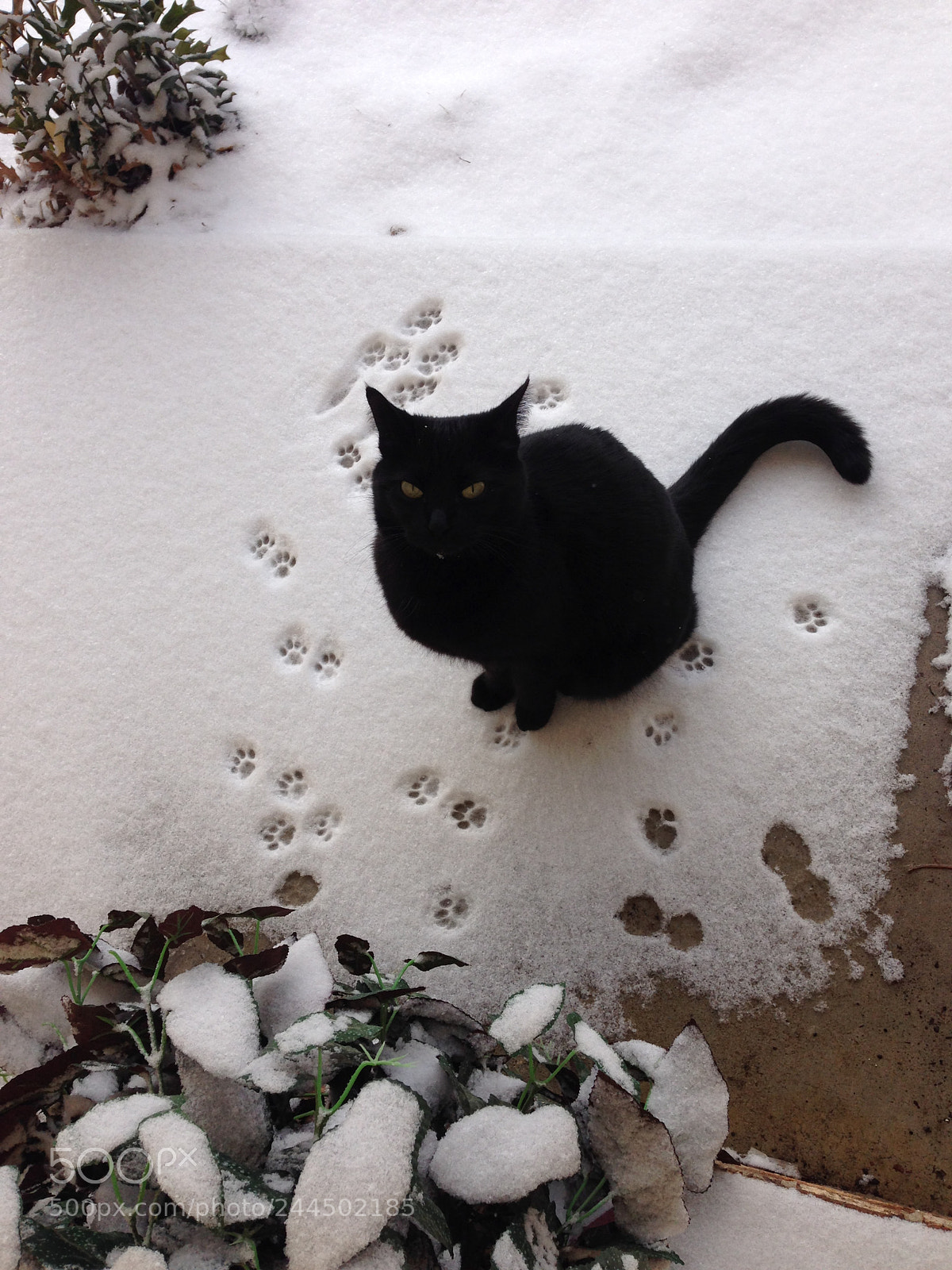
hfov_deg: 42.9
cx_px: 476
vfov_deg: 55.4
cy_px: 635
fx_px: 1210
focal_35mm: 33
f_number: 2.4
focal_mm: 4.12
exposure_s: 1/1043
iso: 50
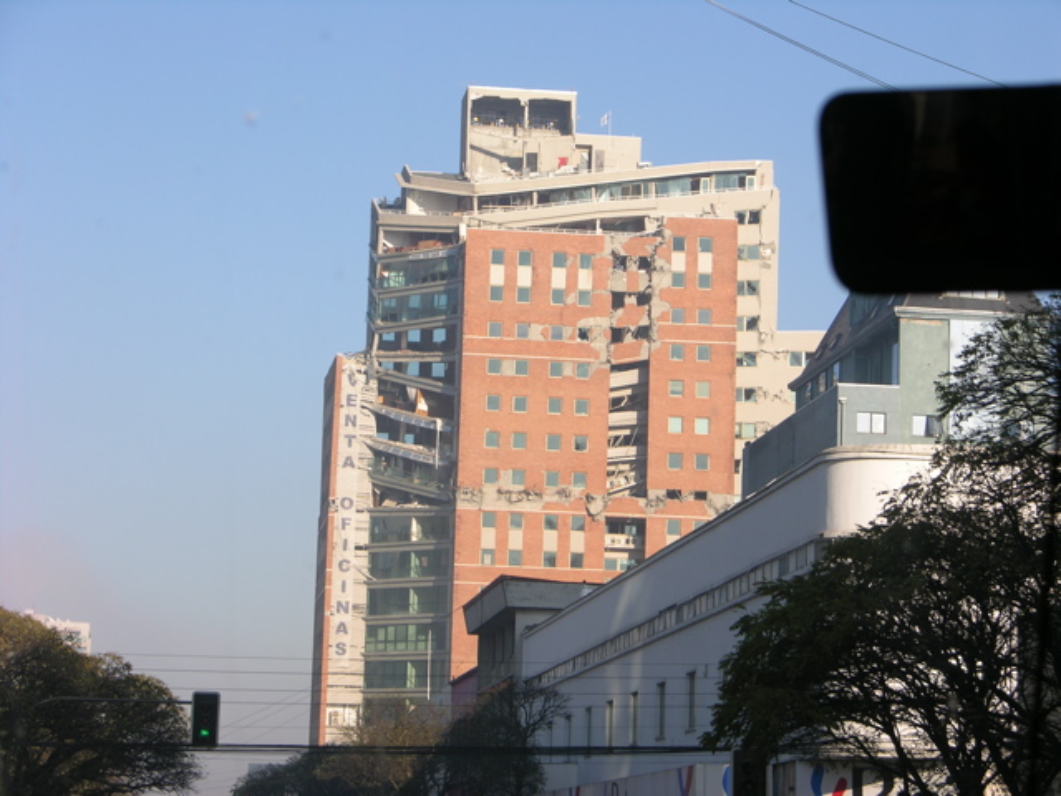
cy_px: 398
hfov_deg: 17.9
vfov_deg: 13.5
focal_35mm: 110
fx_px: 3372
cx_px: 530
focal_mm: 27.3
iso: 50
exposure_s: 1/211
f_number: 4.6
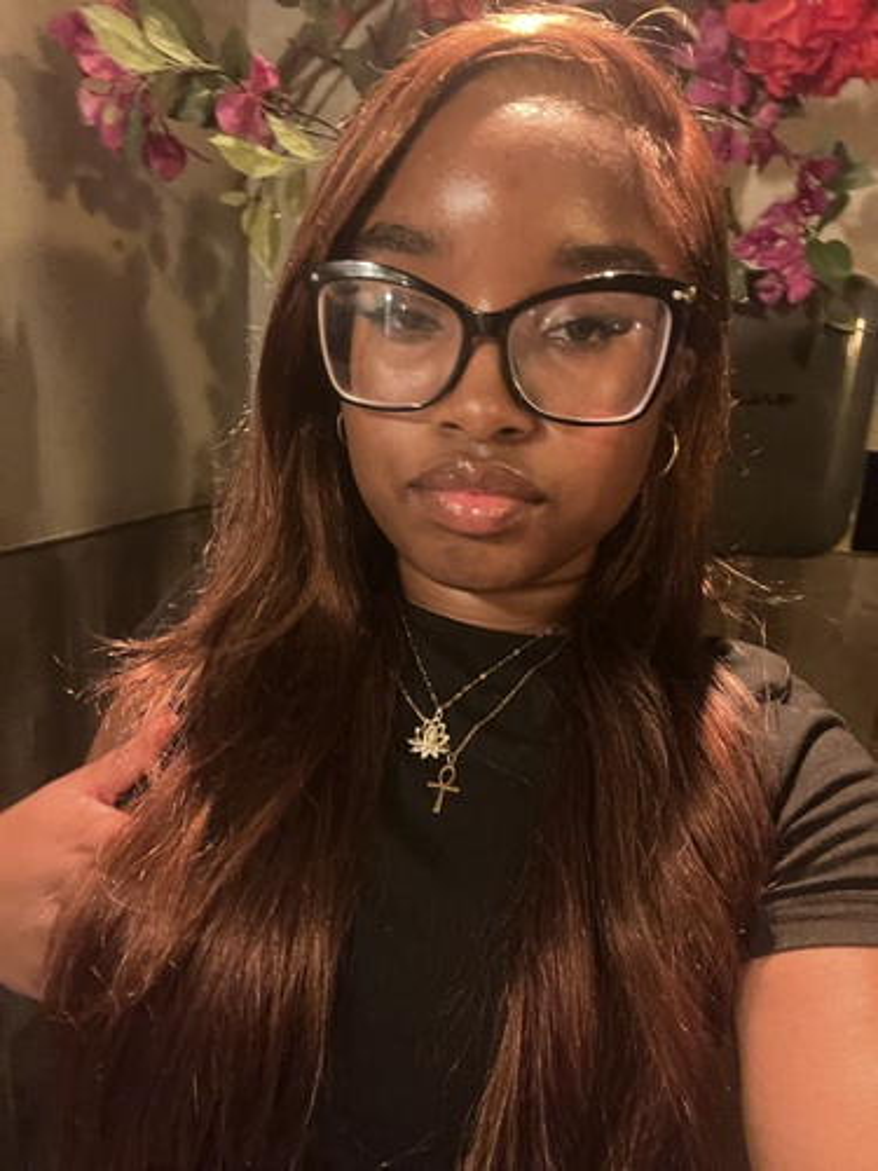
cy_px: 586
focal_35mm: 23
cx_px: 439
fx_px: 778
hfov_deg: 58.9
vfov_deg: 73.9
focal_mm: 2.71
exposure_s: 1/15
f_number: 2.2
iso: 1000
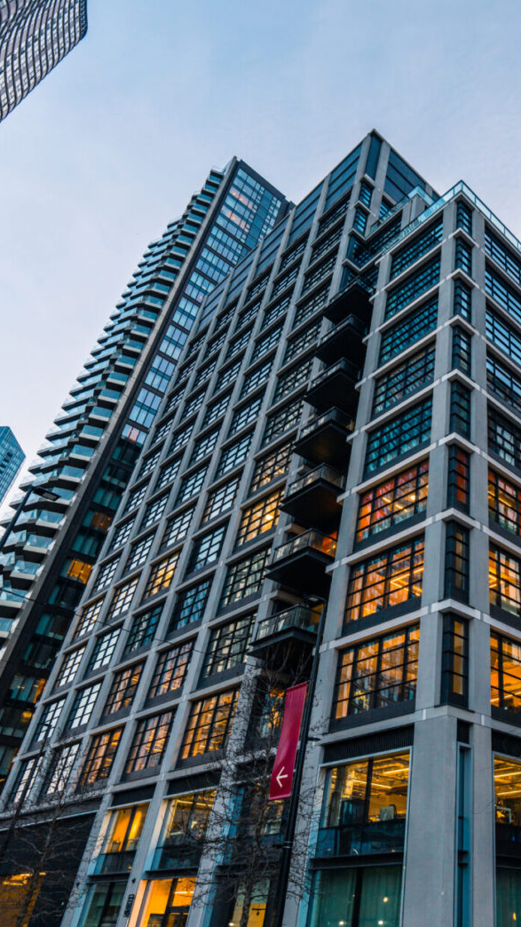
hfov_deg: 41.0
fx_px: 639
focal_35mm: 26
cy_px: 449
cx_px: 467
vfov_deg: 71.9
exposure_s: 1/30
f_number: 5
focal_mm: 16
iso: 160
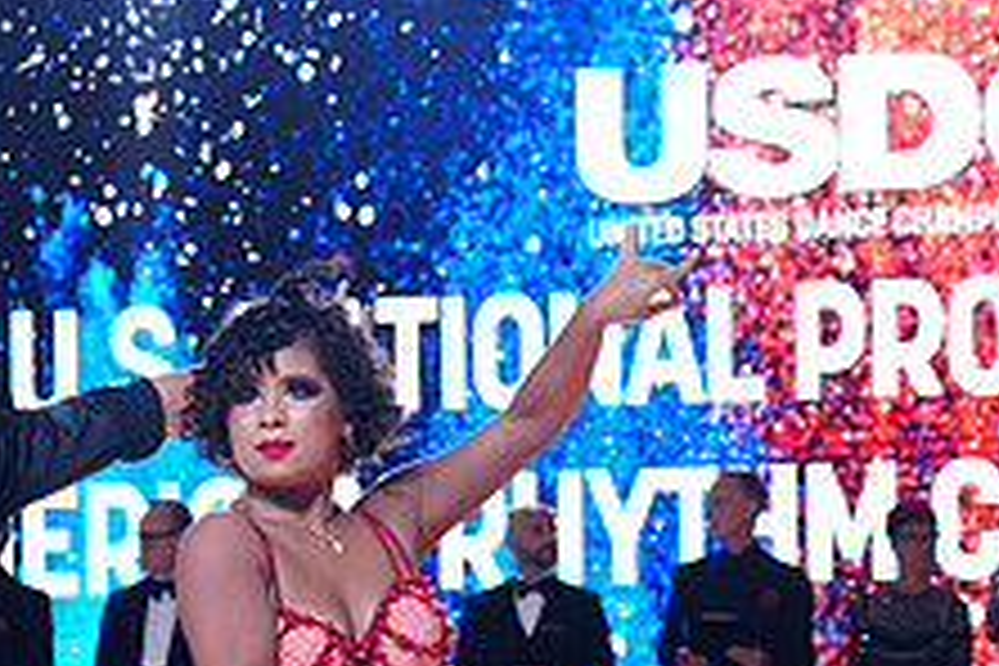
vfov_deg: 7.1
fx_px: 5300
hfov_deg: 10.6
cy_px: 817
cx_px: -117
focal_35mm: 191
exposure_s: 1/500
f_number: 5
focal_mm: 73
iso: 2000
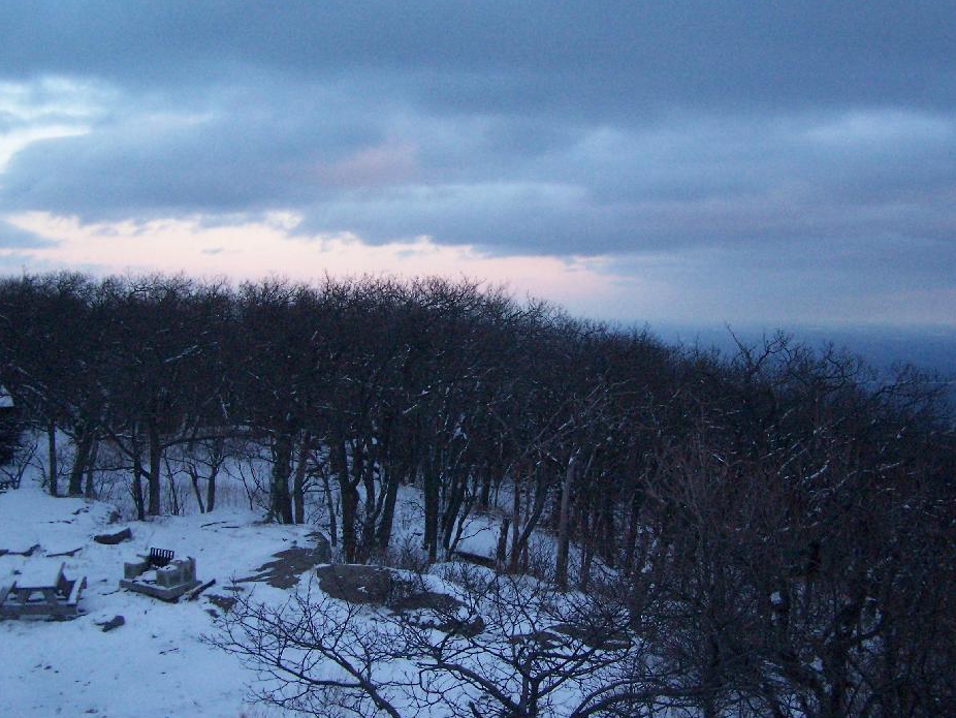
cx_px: 519
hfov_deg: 44.7
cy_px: 350
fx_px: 1160
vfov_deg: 34.4
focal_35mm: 42
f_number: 2.8
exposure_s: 1/200
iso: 400
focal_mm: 6.3
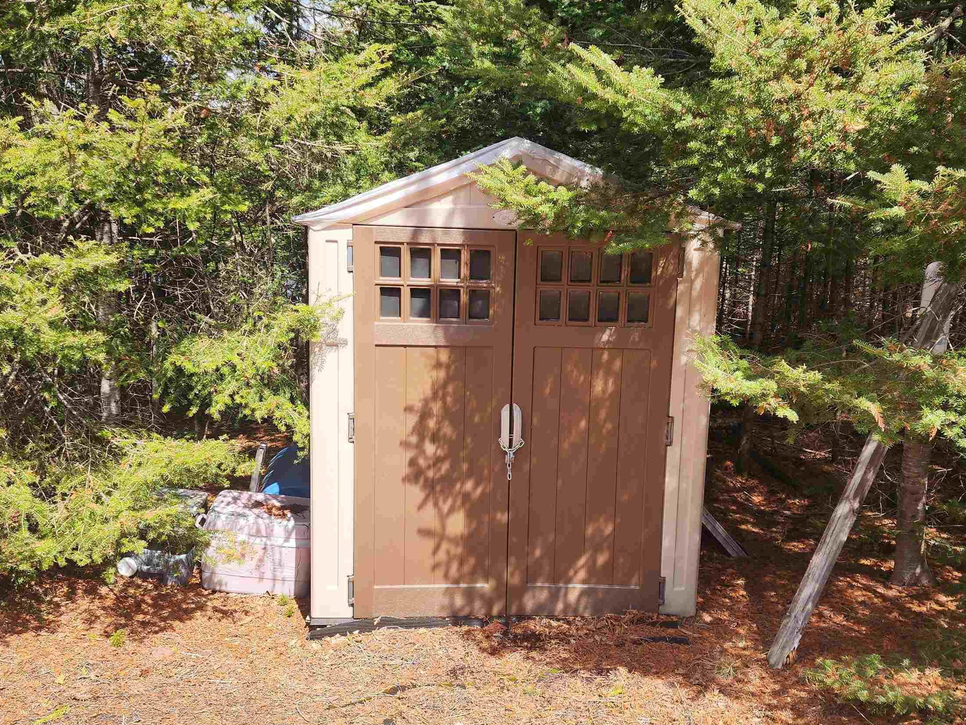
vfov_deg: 44.1
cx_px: 498
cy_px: 402
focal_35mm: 32
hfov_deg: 56.8
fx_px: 893
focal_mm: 6.4
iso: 12
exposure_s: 1/472
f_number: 1.8
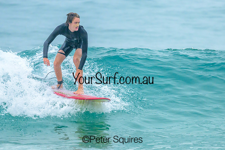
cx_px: 119
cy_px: 63
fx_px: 6642
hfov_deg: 1.9
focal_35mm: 1063
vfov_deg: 1.3
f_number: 6.3
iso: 1800
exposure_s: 1/2500
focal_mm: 800
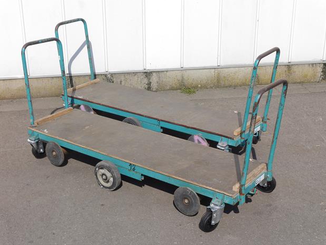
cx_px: 160
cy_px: 119
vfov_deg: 25.2
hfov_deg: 33.2
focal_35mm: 58
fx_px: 546
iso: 160
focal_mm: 28
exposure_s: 1/400
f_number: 10
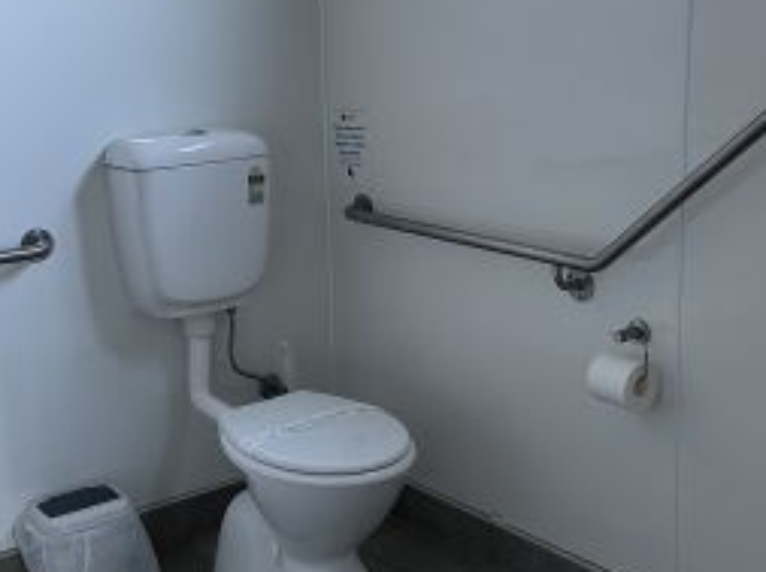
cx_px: 348
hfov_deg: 33.8
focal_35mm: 57
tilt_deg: -12.1
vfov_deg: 25.6
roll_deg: +1.4
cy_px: 251
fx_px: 1260
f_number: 1.78
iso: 250
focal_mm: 6.86
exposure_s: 1/70
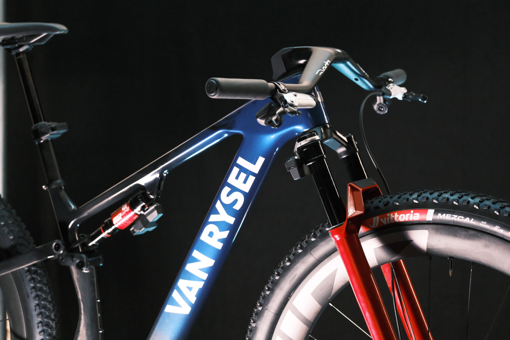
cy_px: 170
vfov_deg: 18.2
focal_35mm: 75
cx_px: 255
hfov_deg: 27.0
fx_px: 1062
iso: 6400
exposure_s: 1/500
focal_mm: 50
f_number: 3.2
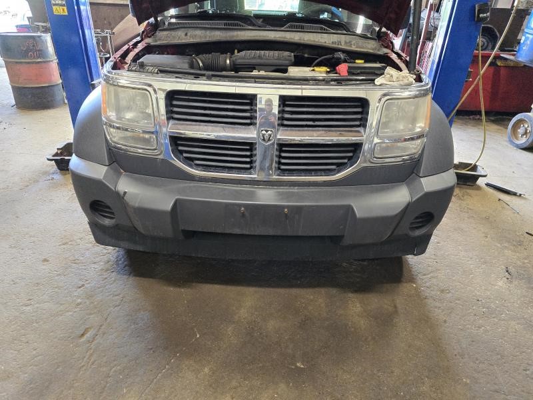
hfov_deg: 73.9
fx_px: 354
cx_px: 266
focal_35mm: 23
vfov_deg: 58.9
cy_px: 200
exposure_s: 1/120
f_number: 1.7
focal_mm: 6.3
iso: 640
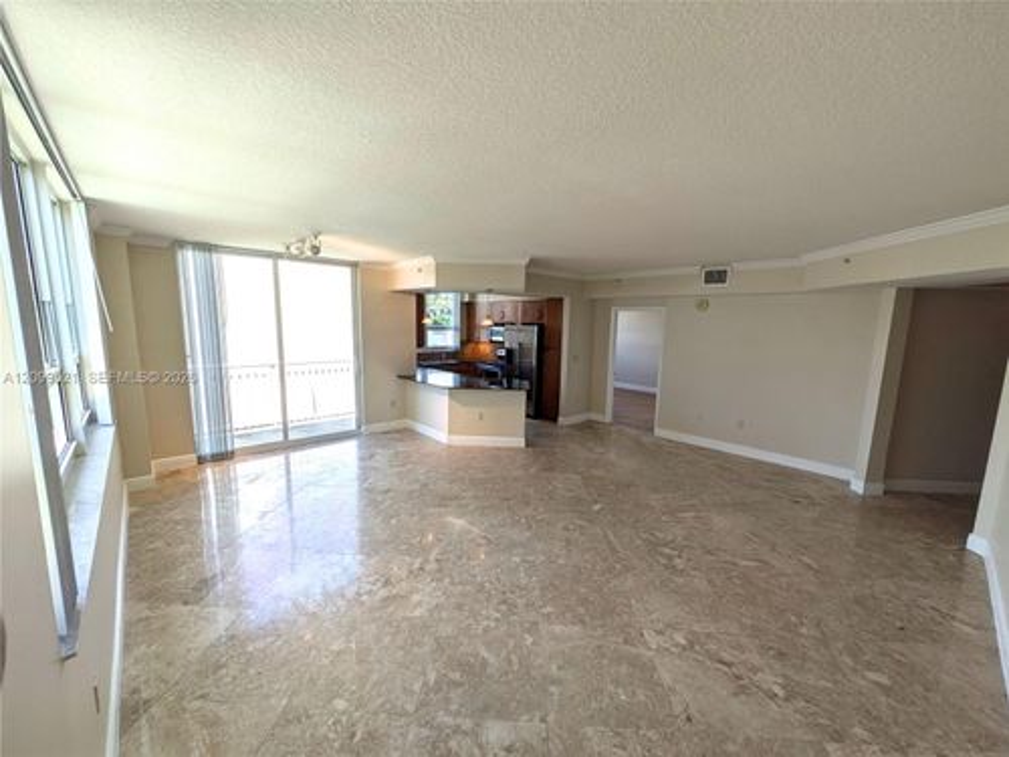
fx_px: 408
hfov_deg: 102.1
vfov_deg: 85.7
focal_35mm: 14
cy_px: 378
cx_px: 504
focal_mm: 1.83
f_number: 2.2
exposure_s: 1/476
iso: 47
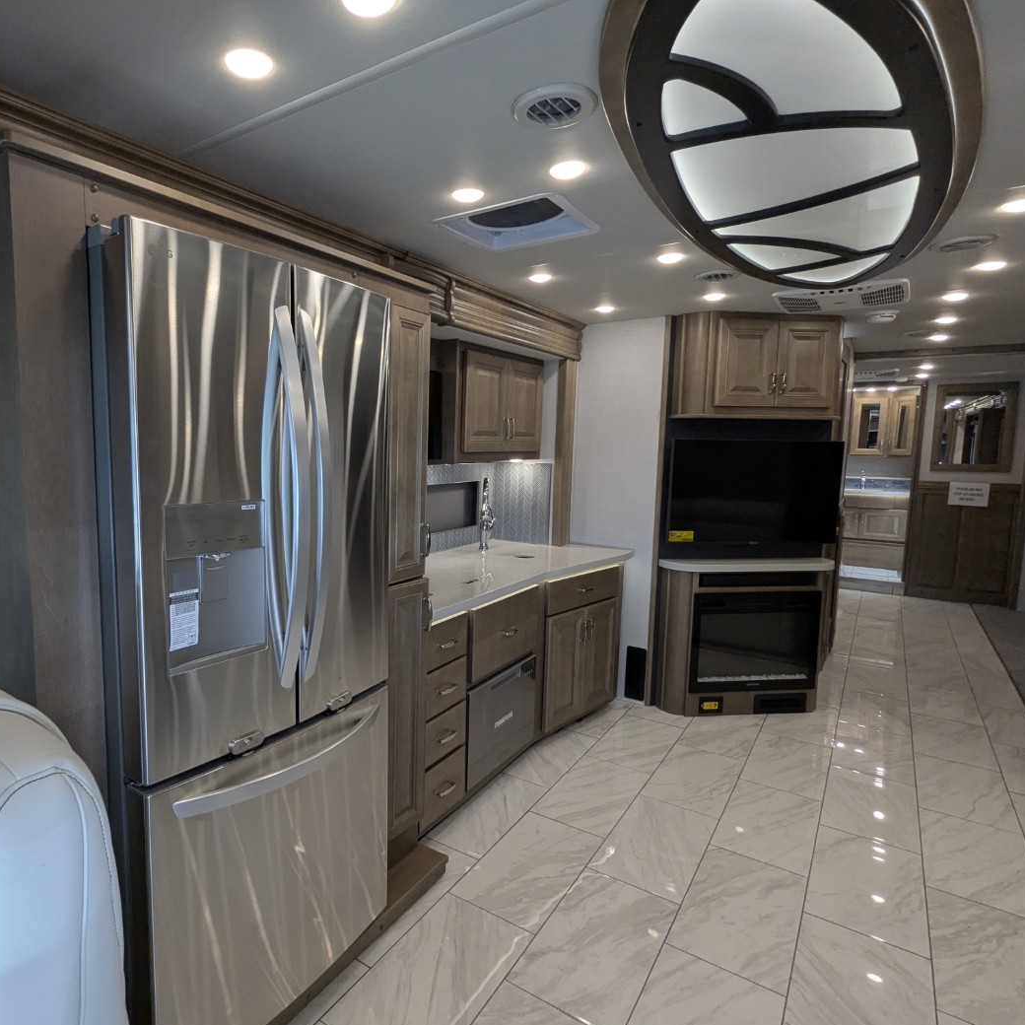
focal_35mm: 19
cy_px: 516
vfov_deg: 77.7
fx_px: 637
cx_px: 378
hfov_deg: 76.2
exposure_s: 1/208
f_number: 2.2
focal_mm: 2.35
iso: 230
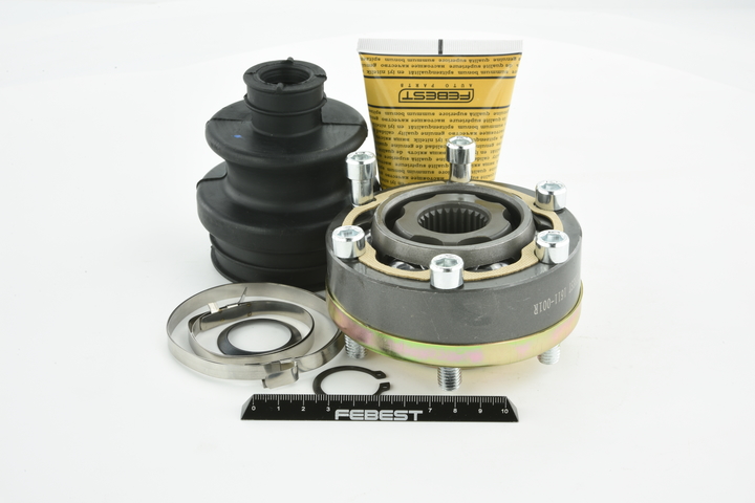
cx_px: 378
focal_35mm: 60
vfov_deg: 22.6
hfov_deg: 33.4
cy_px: 252
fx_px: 1258
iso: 64
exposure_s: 1/2.5
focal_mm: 60
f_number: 29
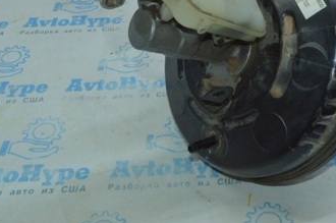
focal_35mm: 64
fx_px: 596
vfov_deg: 20.6
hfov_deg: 31.0
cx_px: 246
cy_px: 13
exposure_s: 1/40
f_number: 16
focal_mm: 22
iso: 1100
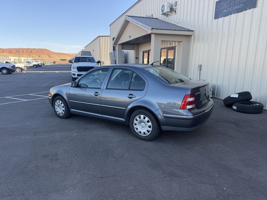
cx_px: 134
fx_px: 185
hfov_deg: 71.6
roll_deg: -1.1
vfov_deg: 56.8
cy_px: 100
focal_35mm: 24
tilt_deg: -10.9
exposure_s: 1/898
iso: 100
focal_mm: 6.76
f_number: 1.78
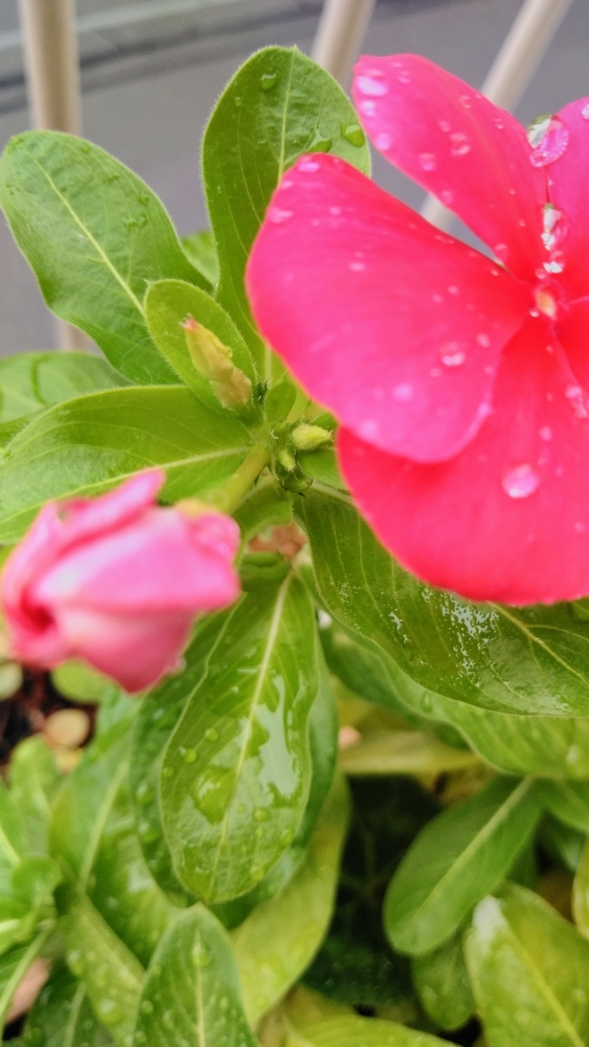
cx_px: 349
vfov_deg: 66.1
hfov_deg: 40.0
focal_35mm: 29
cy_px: 515
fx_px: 805
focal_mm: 3.46
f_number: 2.2
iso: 55
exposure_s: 1/100
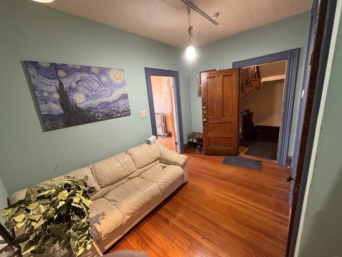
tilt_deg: -12.4
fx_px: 138
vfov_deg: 85.7
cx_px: 171
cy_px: 128
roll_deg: +4.7
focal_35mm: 14
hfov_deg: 102.1
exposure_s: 1/60
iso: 400
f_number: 2.2
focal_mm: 2.22
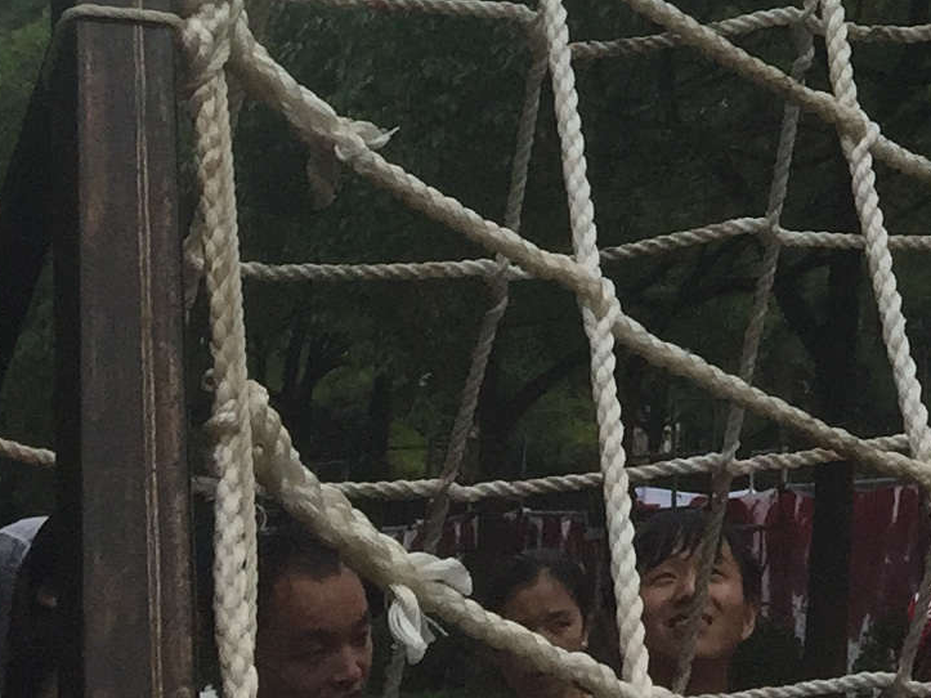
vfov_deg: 10.6
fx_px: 3523
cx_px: 1474
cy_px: -580
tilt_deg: +17.5
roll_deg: +0.9
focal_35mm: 131
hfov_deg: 13.9
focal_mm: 4.15
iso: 32
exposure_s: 1/1099
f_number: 2.2
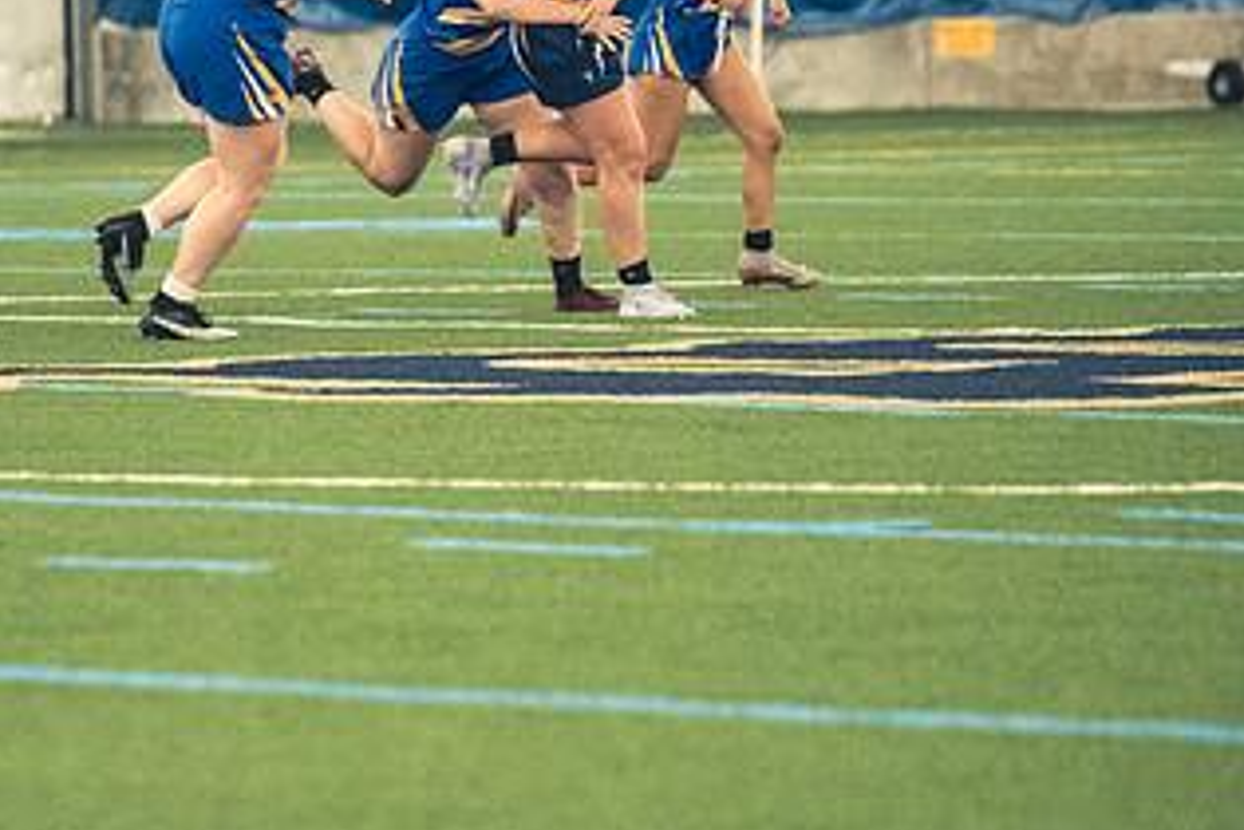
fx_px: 19073
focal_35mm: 552
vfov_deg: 2.5
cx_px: 308
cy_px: 423
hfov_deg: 3.7
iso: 12800
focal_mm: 200
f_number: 2.8
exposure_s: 1/500
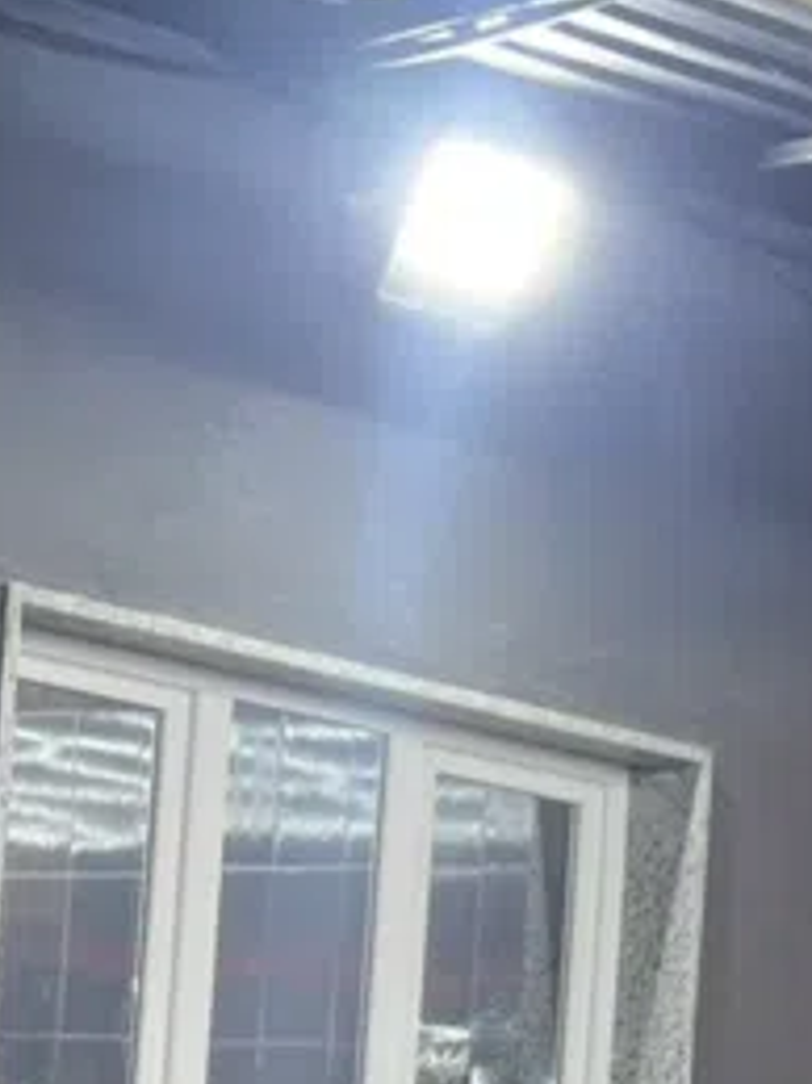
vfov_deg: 13.9
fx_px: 4288
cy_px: 1404
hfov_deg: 10.2
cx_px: 1461
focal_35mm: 137
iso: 125
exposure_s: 1/100
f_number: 1.5
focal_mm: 5.7
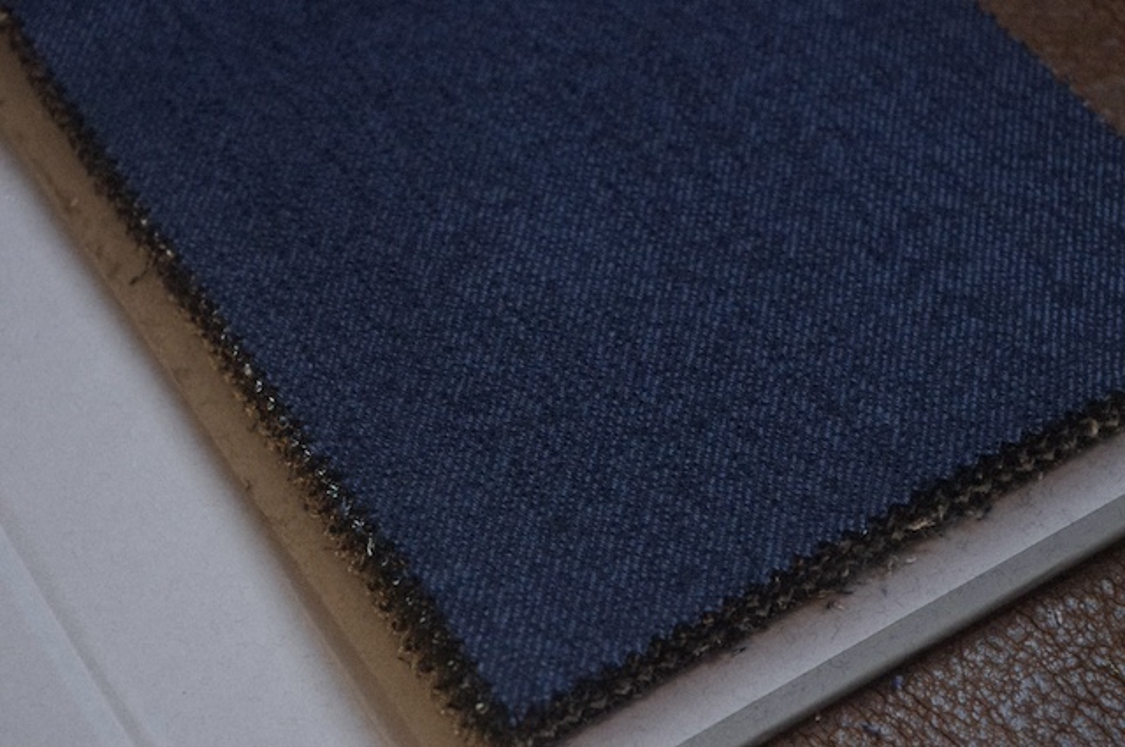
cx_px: 562
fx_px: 2559
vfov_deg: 16.6
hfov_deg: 24.8
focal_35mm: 82
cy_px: 374
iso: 6400
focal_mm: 55
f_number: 8
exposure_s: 1/125
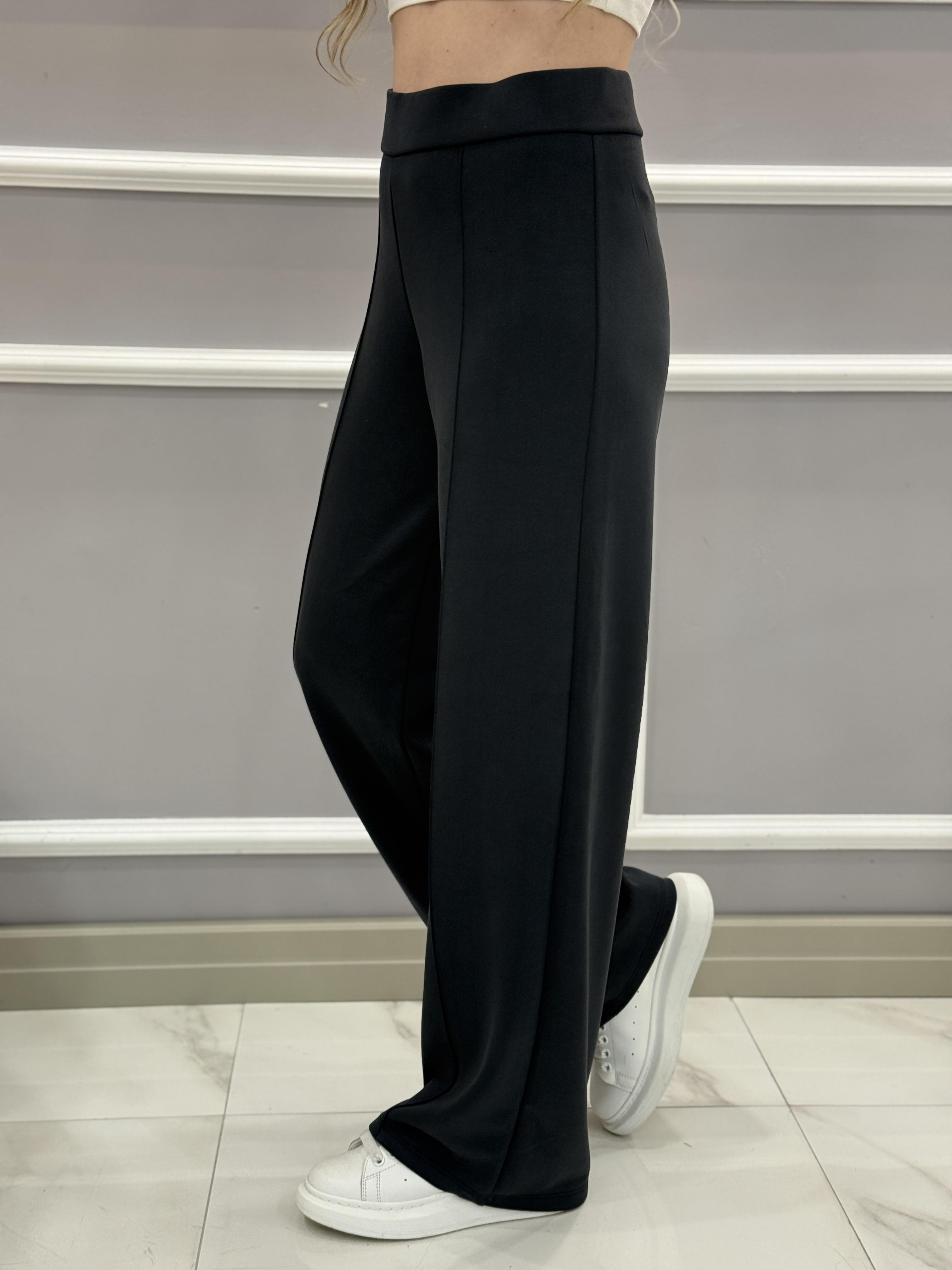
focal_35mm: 48
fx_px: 1760
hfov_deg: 30.3
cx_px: 476
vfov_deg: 39.7
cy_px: 635
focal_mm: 6.76
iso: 125
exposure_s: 1/100
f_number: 1.78
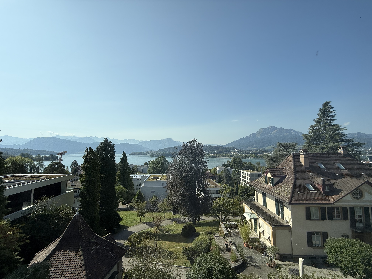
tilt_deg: +4.9
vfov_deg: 85.7
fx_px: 150
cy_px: 140
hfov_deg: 102.1
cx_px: 186
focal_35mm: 14
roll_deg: +0.2
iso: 50
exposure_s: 1/2320
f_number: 2.2
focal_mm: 2.22
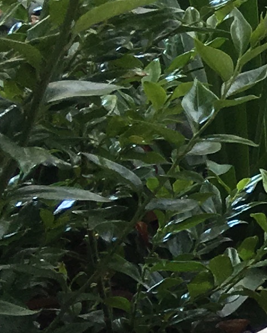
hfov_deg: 6.3
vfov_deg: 9.9
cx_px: 1130
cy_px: 171
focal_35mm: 194
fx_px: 1915
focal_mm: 4.15
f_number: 2.2
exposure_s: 1/646
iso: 25
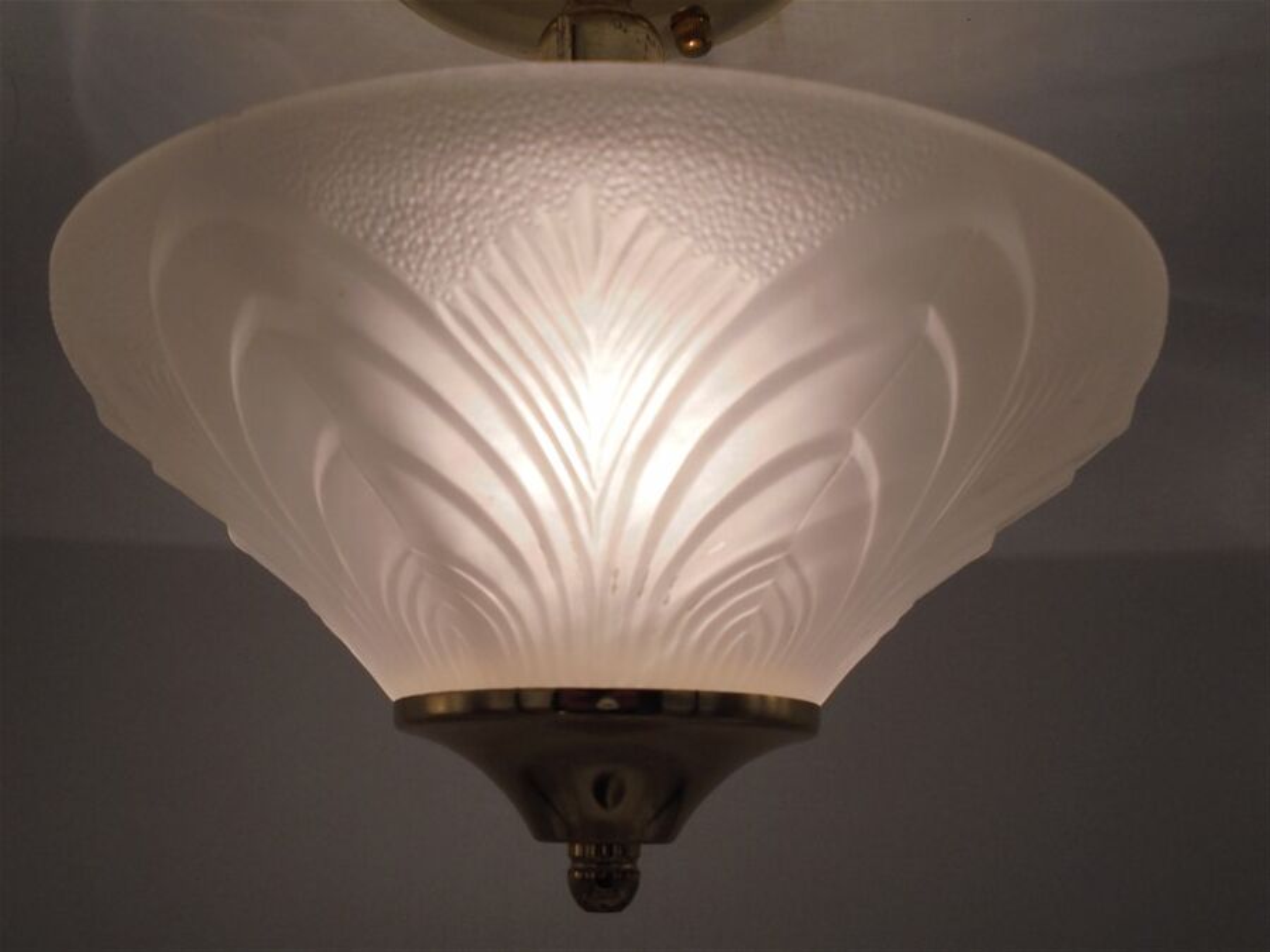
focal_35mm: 34
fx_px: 1247
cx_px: 635
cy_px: 476
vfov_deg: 41.8
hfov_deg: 54.0
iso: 100
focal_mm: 6.1
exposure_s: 1/125
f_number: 4
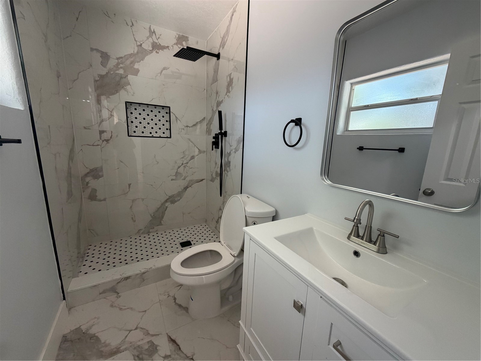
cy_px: 180
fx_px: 195
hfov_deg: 102.1
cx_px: 240
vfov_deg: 85.7
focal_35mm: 14
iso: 320
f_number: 2.2
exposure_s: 1/121
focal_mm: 2.22
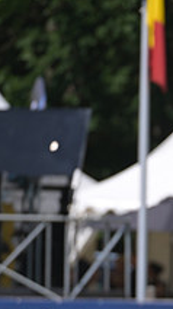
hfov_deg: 1.1
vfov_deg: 1.9
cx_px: 358
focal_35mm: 1147
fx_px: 9369
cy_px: 266
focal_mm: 400
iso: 200
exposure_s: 1/1250
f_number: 5
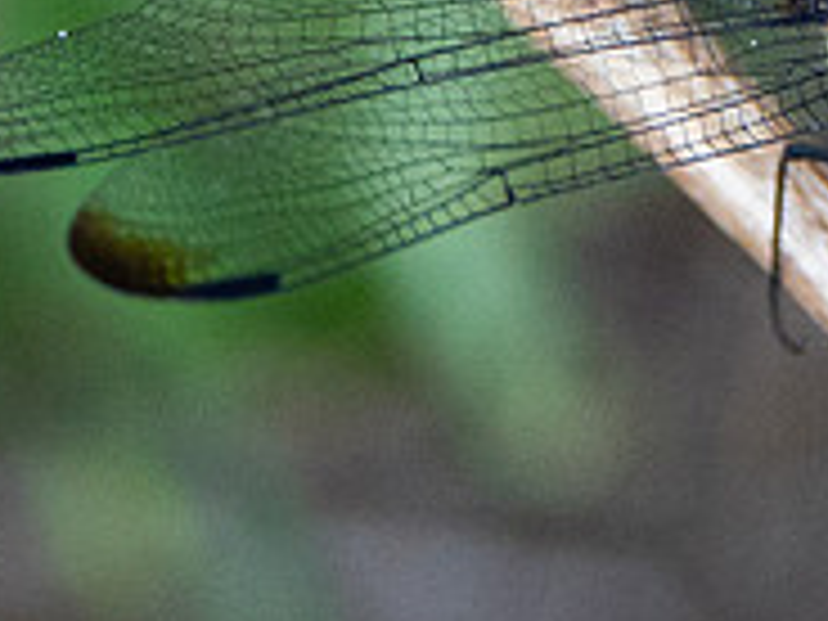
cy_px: 185
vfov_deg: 0.8
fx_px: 46547
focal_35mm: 1946
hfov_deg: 1.0
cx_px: 828
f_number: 5.6
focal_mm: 185
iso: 800
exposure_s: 1/80
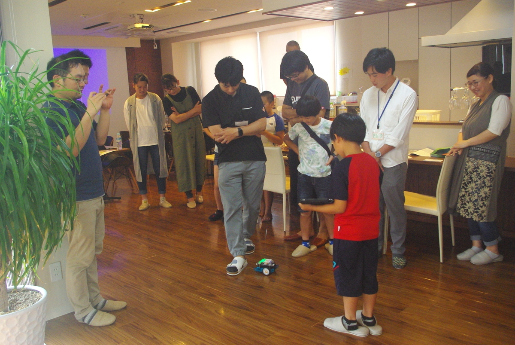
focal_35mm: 31
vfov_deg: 42.4
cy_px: 172
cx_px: 258
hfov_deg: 60.2
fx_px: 444
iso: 1600
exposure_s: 1/100
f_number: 5.6
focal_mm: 21.25
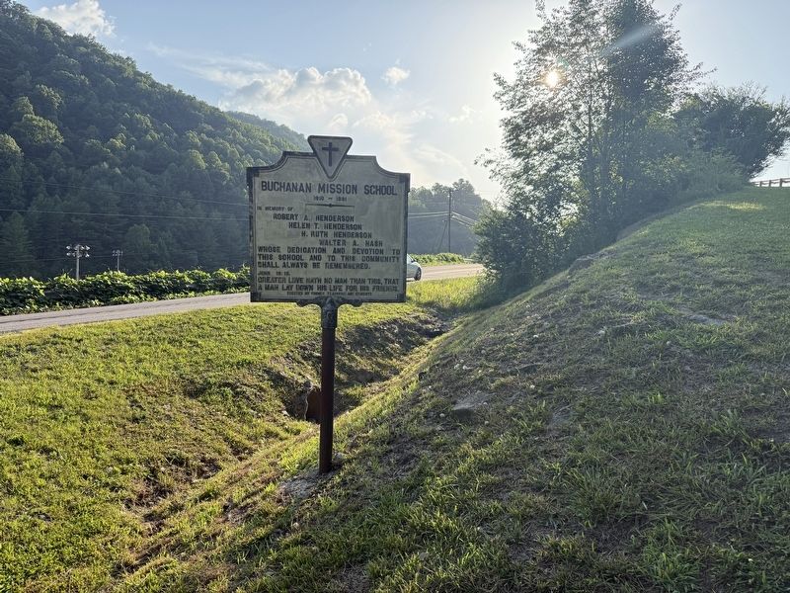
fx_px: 548
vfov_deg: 56.8
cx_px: 395
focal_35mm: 24
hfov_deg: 71.6
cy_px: 296
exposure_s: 1/2370
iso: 100
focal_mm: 6.76
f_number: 1.78
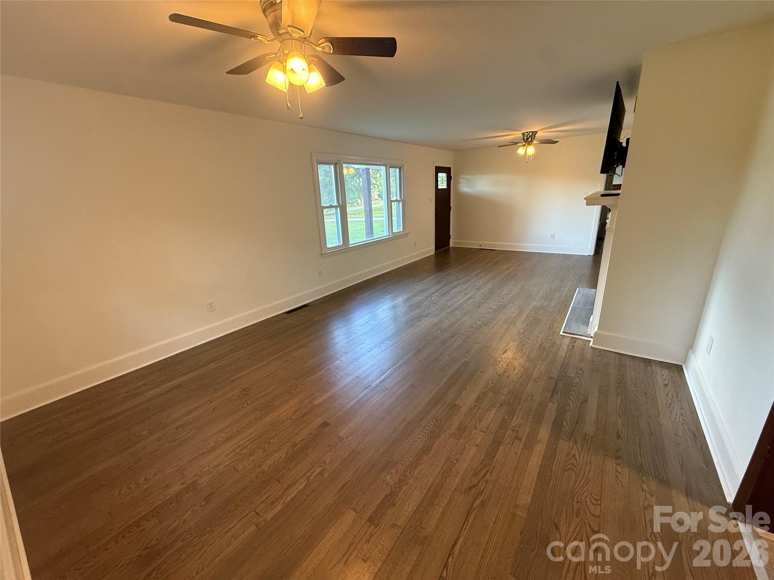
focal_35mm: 14
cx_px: 387
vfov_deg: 85.7
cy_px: 290
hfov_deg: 102.1
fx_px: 313
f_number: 2.2
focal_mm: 2.22
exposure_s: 1/60
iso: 320
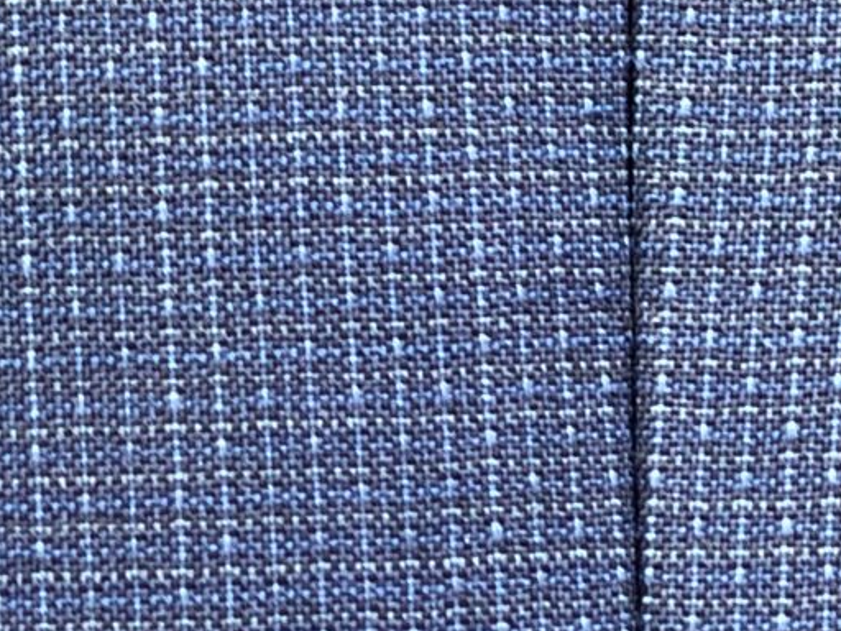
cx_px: 549
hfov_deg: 6.9
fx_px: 6924
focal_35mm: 285
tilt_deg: -83.5
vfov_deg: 5.1
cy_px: -836
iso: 125
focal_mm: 6.6
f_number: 2.8
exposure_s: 1/30
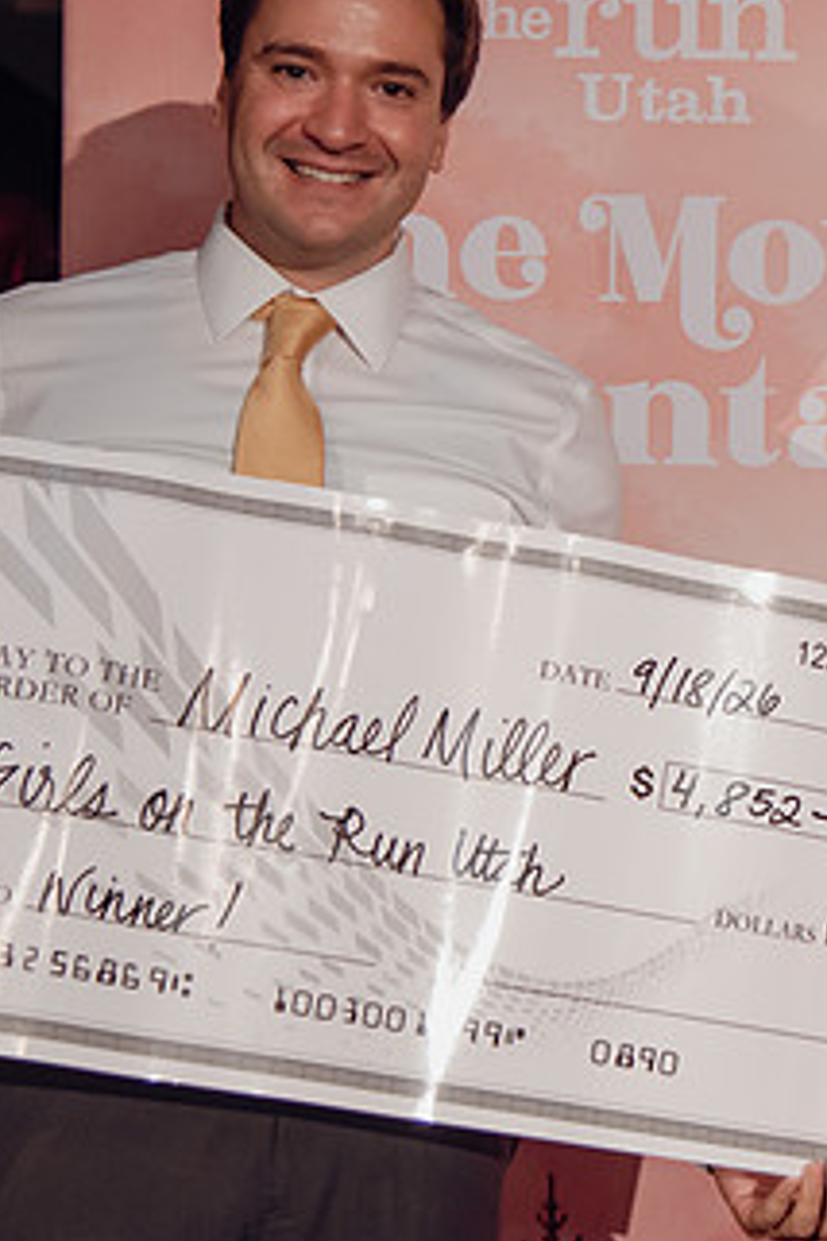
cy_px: 363
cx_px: 830
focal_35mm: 113
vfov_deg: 18.0
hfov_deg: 12.0
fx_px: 3893
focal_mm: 50
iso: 3200
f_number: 4
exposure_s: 1/250
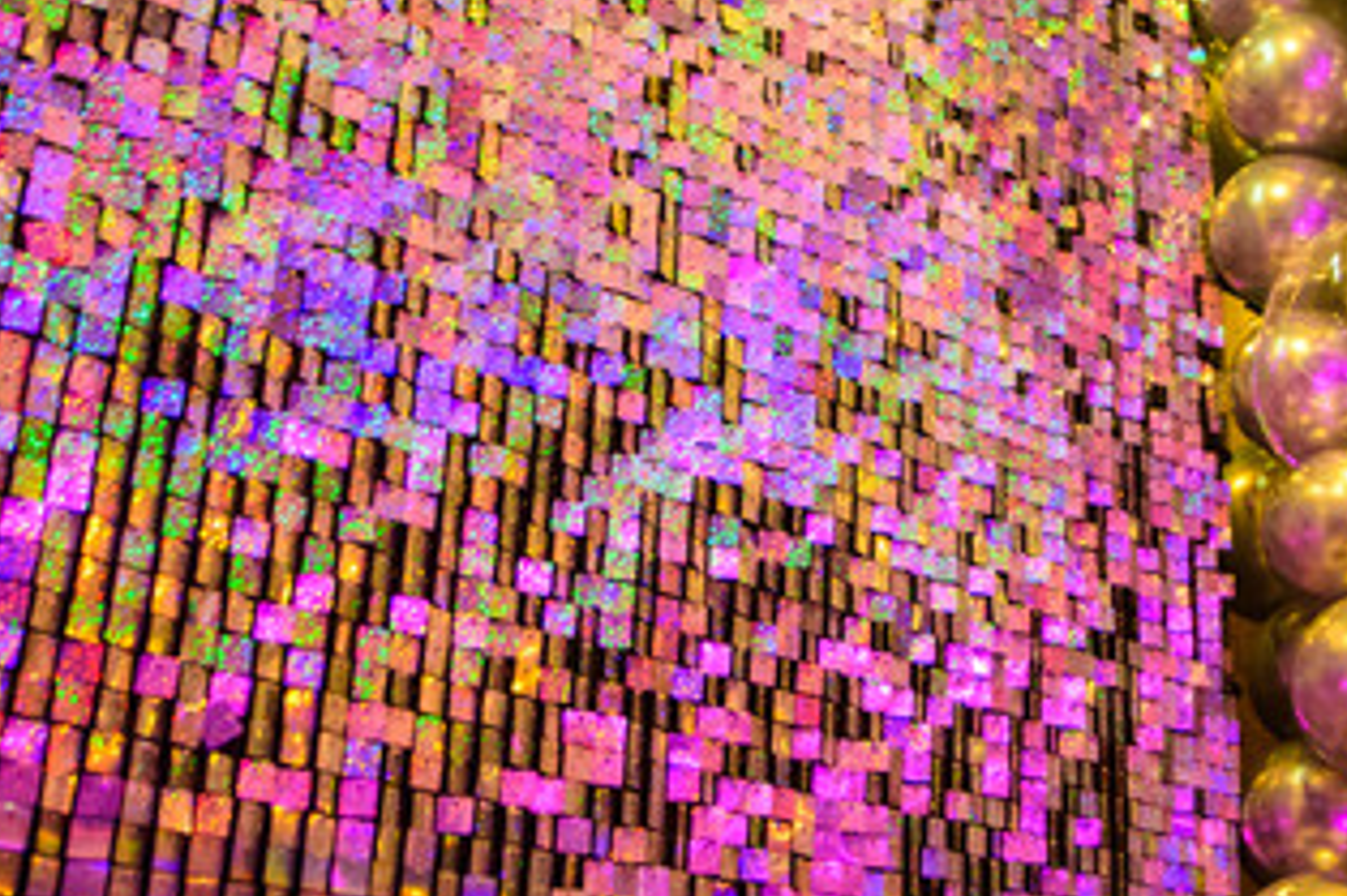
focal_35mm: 52
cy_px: 225
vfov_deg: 25.7
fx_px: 1945
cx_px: 892
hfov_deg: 37.8
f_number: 2.8
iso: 2500
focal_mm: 17
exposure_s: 1/100
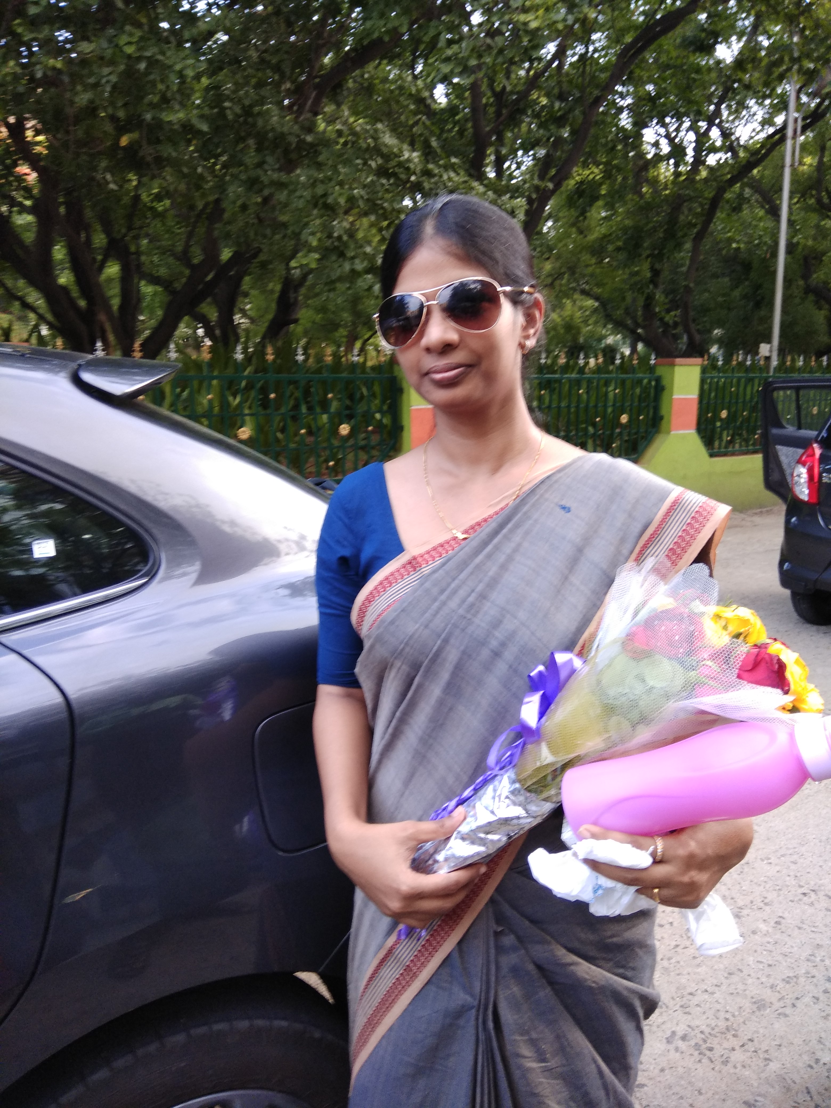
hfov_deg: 63.4
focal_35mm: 21
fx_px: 672
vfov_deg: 79.0
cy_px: 554
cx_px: 416
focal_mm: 3.57
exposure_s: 1/33
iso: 200
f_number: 2
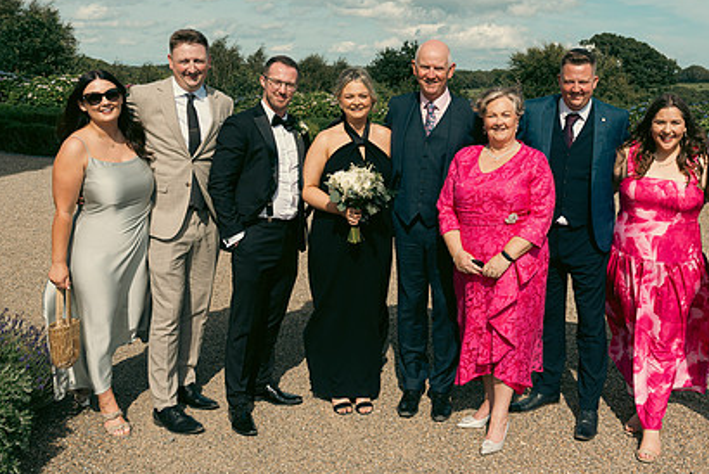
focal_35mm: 41
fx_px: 808
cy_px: 172
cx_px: 451
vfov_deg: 32.5
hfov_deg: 46.9
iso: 125
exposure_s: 1/800
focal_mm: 29
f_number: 5
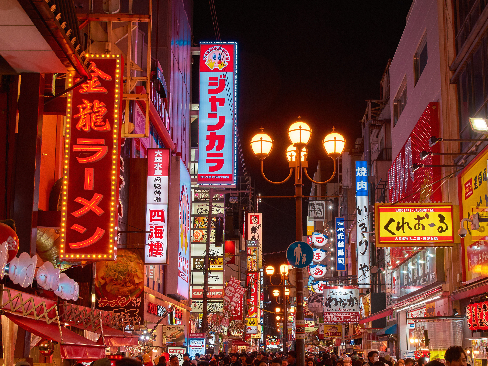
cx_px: 286
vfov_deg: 27.7
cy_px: 202
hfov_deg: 36.3
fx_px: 742
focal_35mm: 53
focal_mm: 27
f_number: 6.3
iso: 140
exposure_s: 1/30
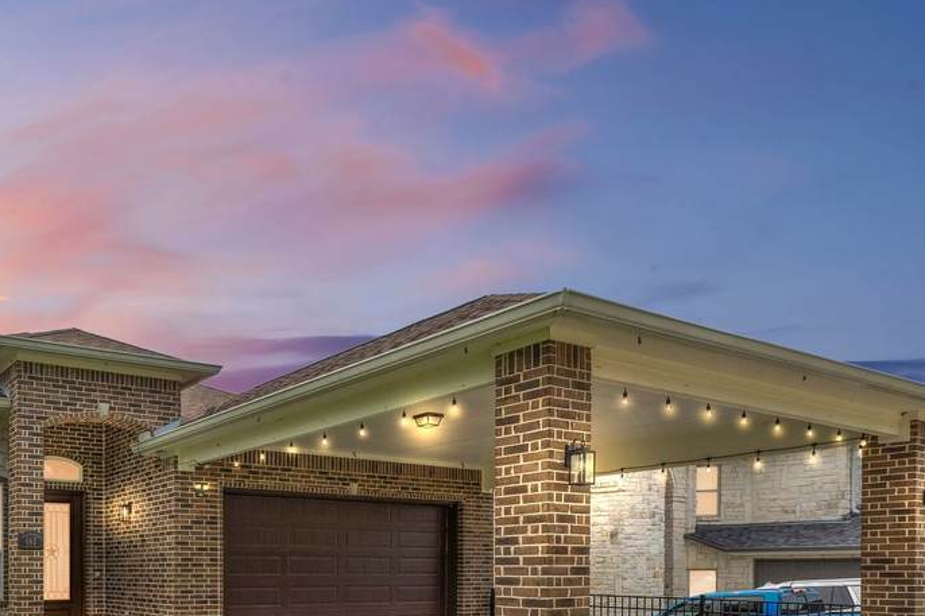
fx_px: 762
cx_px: 178
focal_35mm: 30
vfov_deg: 40.3
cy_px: 568
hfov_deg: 57.6
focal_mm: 15.9
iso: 1250
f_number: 8
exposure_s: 1/400
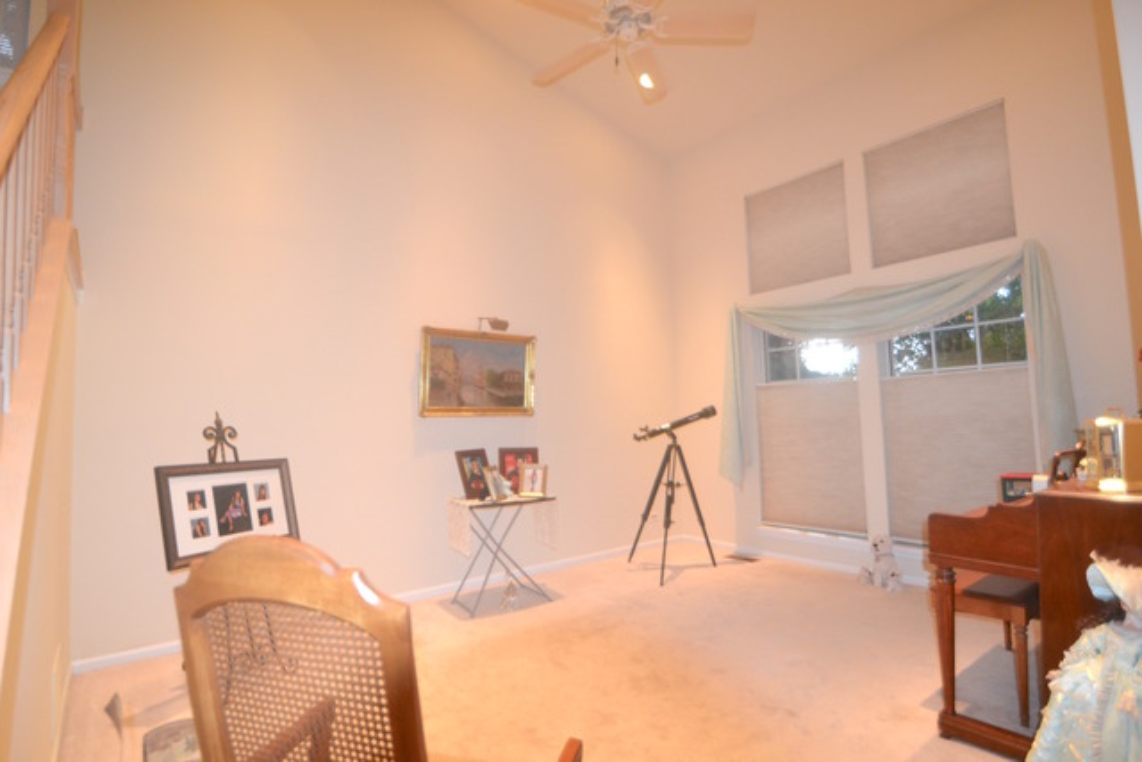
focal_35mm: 18
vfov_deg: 67.4
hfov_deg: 90.0
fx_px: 571
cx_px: 571
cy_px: 381
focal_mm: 12
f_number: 3.8
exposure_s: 1/60
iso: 800
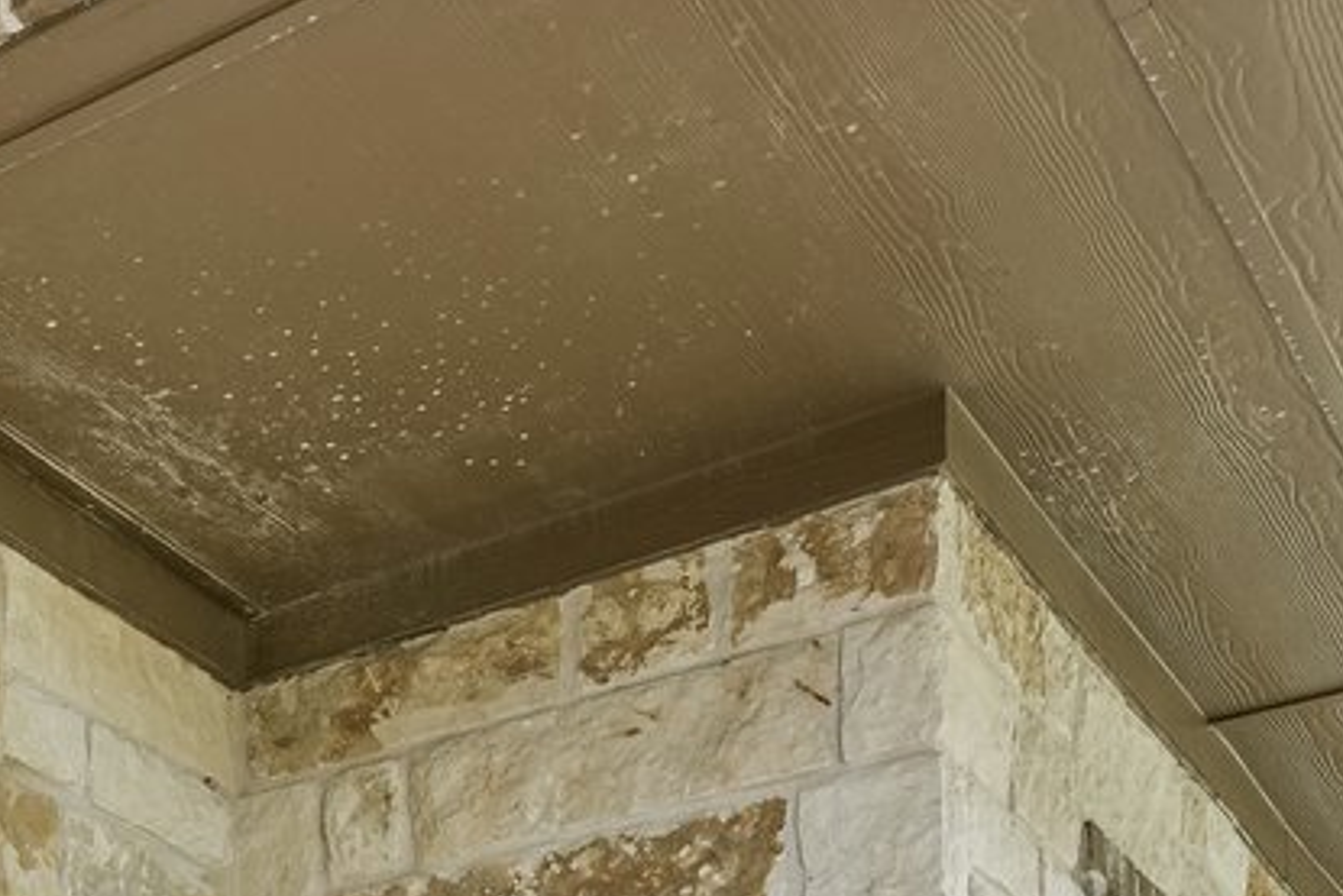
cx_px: -294
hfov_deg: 24.6
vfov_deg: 14.9
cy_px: 1810
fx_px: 2761
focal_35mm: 74
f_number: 6.7
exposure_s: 1/90
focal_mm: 15
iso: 100
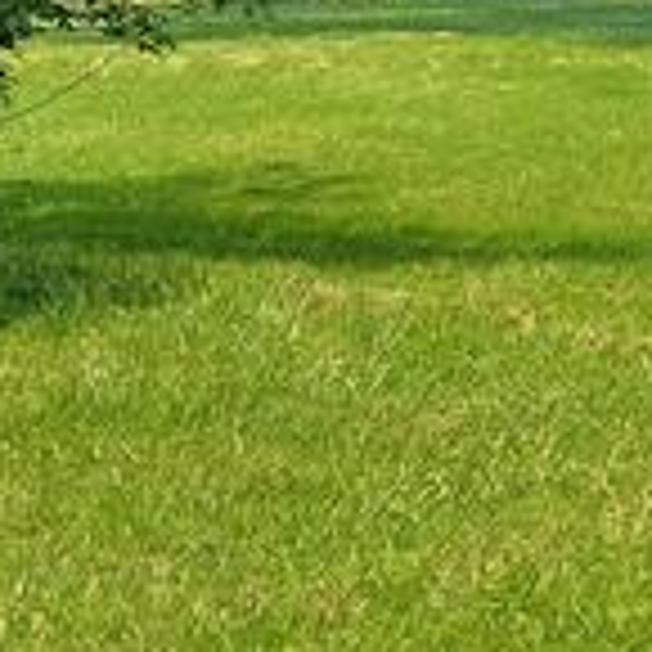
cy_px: -441
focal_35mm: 150
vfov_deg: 11.0
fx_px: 3196
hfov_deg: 10.6
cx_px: 1326
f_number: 1.8
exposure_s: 1/637
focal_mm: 5.23
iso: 25
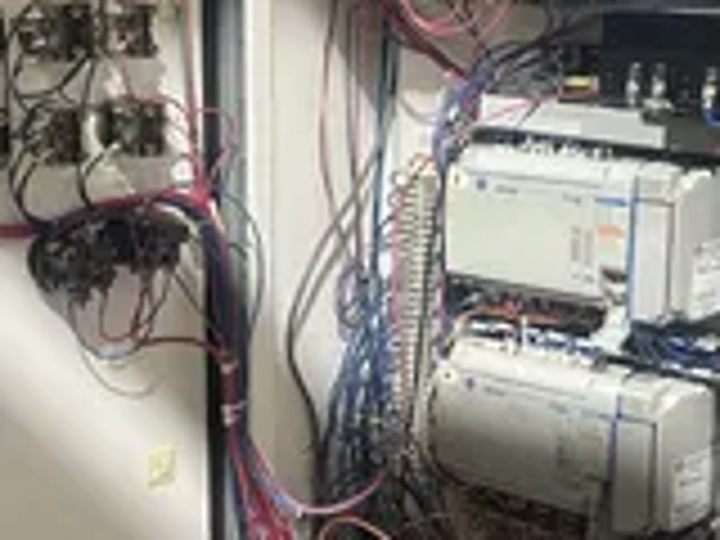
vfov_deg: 22.6
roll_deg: +0.2
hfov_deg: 29.8
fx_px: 1352
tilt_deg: -12.2
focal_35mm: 65
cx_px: 310
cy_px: 252
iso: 320
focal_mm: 5.7
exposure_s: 1/60
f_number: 1.5
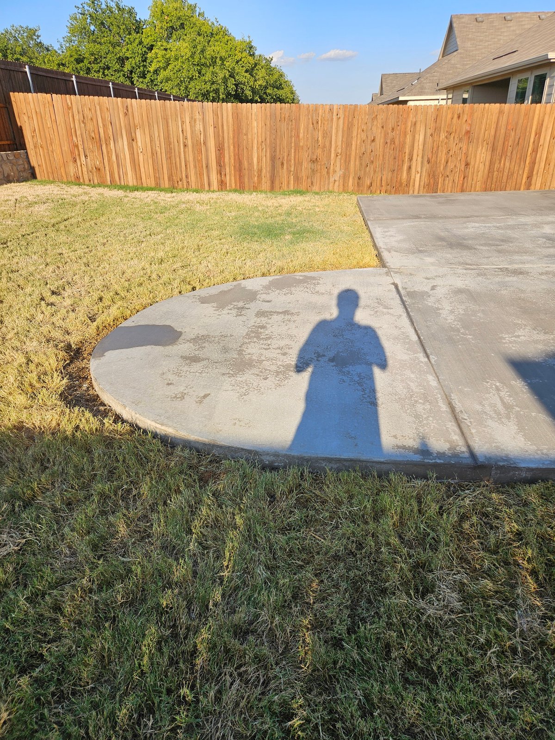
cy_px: 370
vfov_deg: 73.9
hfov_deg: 58.9
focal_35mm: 23
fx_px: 491
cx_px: 278
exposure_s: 1/1212
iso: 25
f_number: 1.8
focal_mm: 5.4
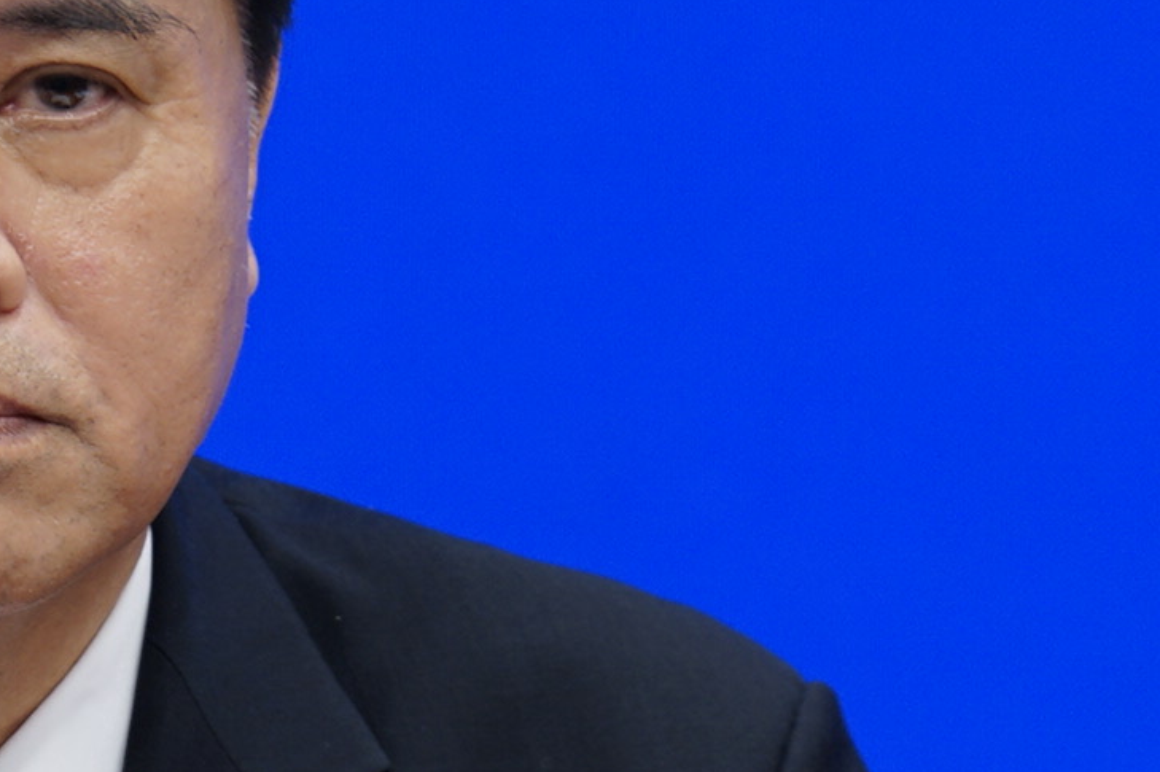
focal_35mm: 1820
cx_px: -138
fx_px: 58603
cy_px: 538
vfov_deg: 0.8
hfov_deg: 1.1
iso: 200
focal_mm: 441
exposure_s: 1/10
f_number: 6.3
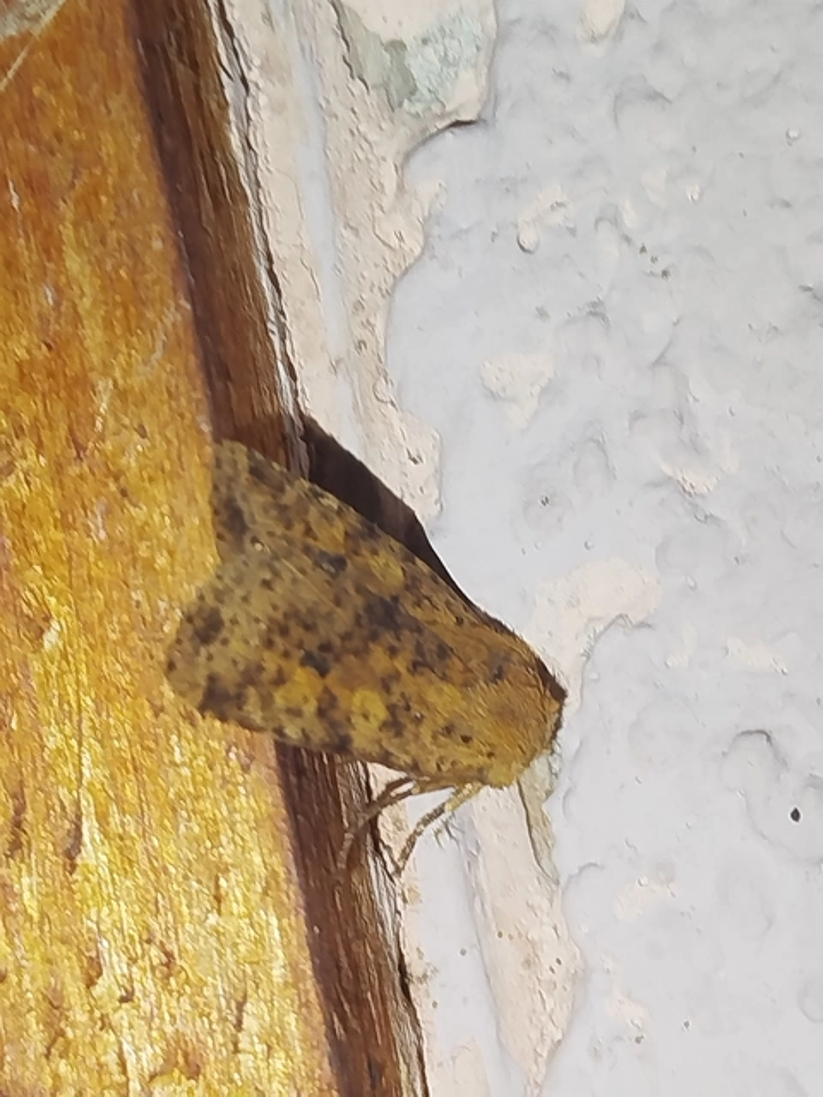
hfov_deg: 16.2
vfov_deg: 21.5
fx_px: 2885
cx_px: 412
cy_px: 548
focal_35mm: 91
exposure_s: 1/50
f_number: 1.7
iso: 100
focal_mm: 5.31
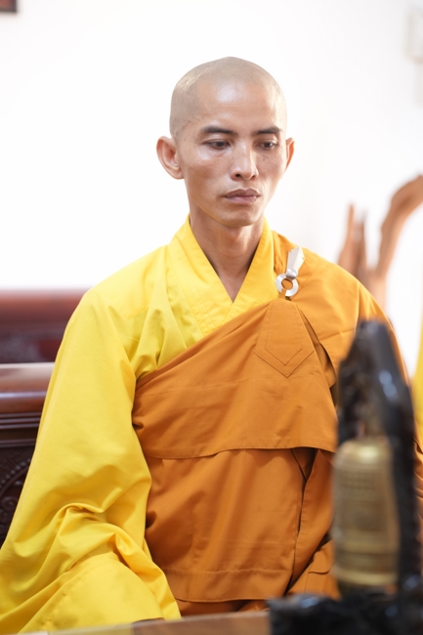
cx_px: 212
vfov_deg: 21.5
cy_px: 318
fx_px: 1675
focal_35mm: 95
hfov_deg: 14.4
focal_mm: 95
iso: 1000
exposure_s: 1/80
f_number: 2.8
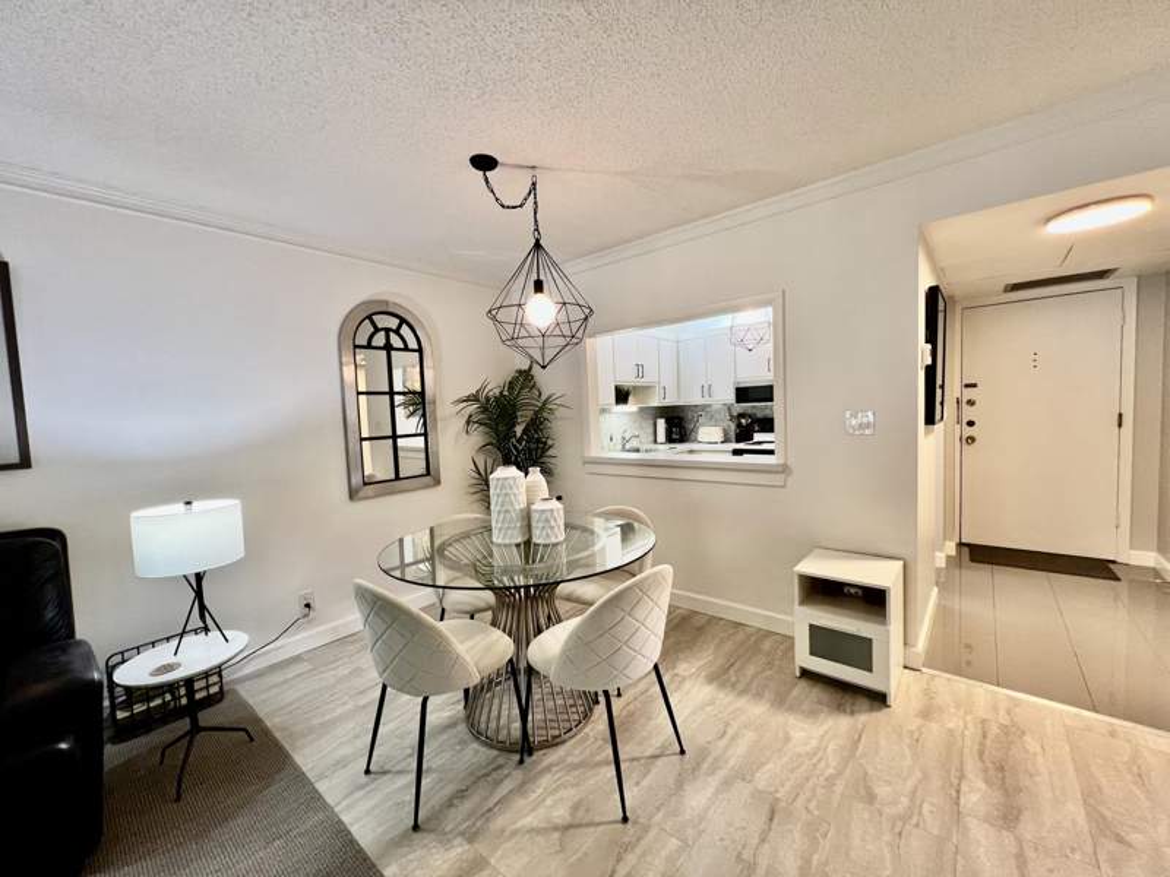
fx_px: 439
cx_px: 585
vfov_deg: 89.9
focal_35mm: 13
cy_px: 438
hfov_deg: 106.2
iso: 200
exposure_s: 1/60
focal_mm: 1.57
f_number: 1.8
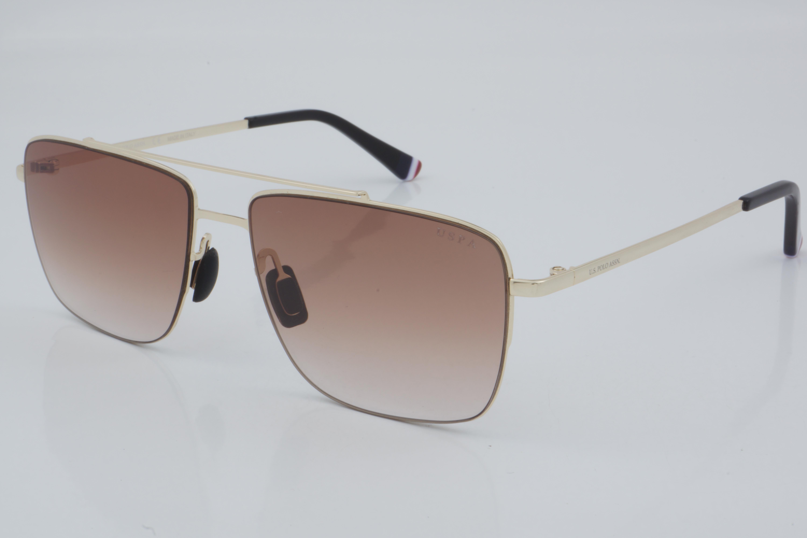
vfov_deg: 18.2
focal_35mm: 75
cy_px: 269
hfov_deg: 27.0
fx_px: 1681
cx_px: 404
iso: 100
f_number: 32
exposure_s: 1/3
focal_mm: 50
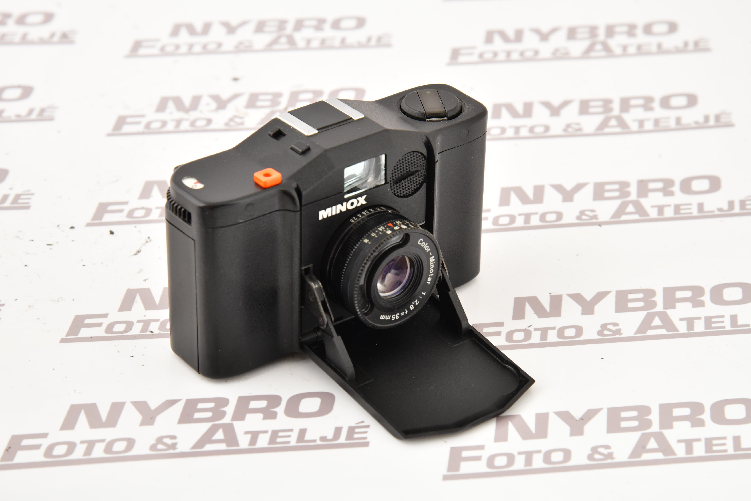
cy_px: 250
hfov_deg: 17.1
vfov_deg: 11.4
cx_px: 376
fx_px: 2503
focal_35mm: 120
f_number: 13
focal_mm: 120
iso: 1600
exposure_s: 1/160
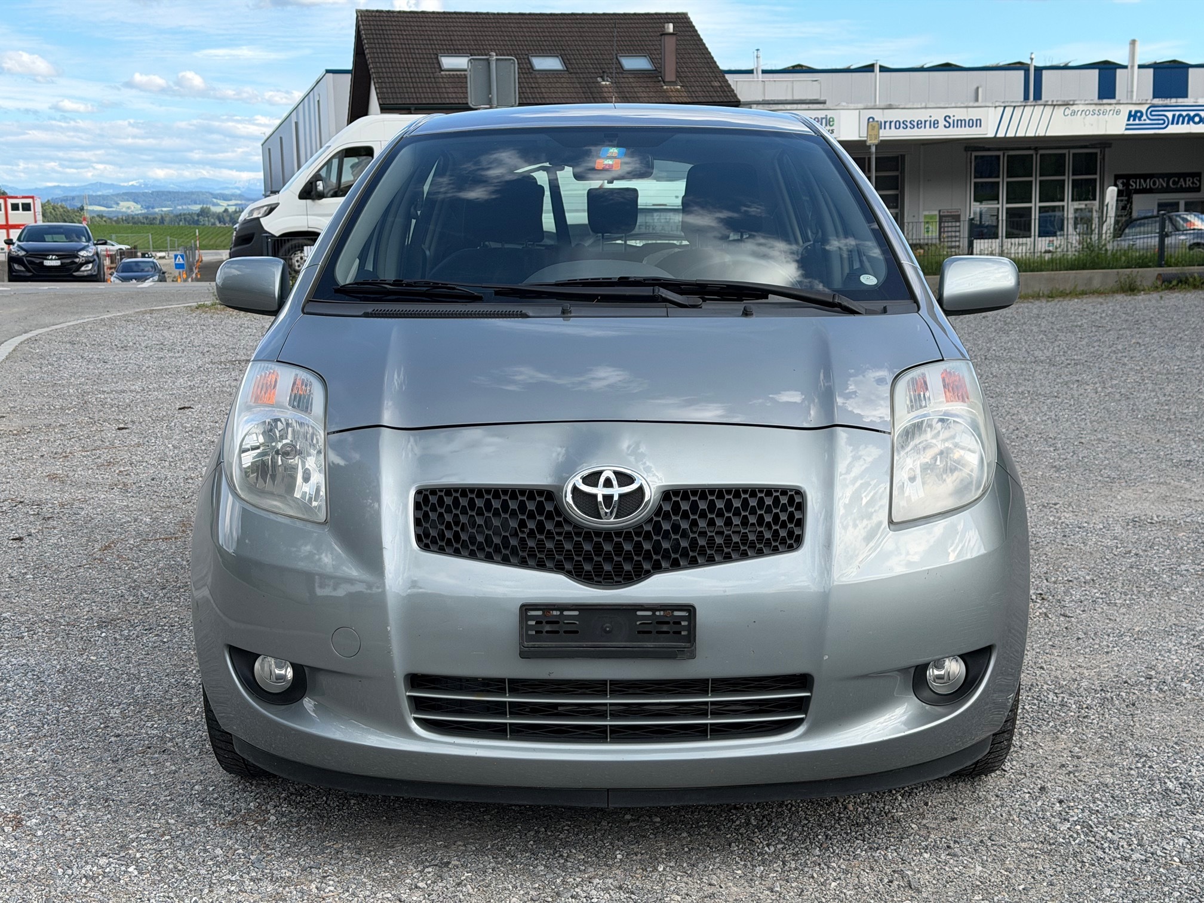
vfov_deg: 30.3
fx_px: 1670
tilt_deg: -8.2
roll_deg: +1.5
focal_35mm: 48
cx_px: 602
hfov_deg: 39.7
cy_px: 452
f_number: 1.78
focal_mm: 6.76
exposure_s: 1/1980
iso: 64
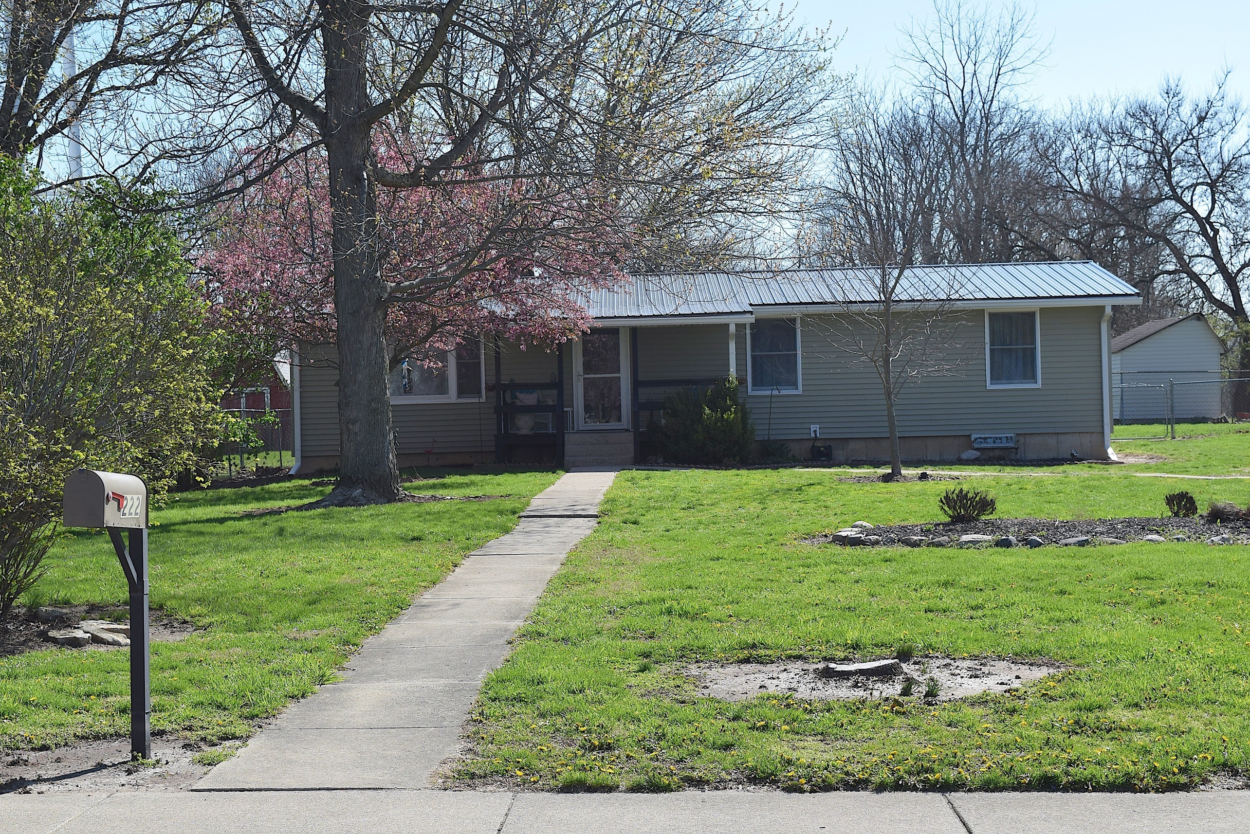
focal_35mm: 61
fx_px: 2119
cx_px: 545
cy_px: 416
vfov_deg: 22.3
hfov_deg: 32.8
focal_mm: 34
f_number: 10
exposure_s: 1/400
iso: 200
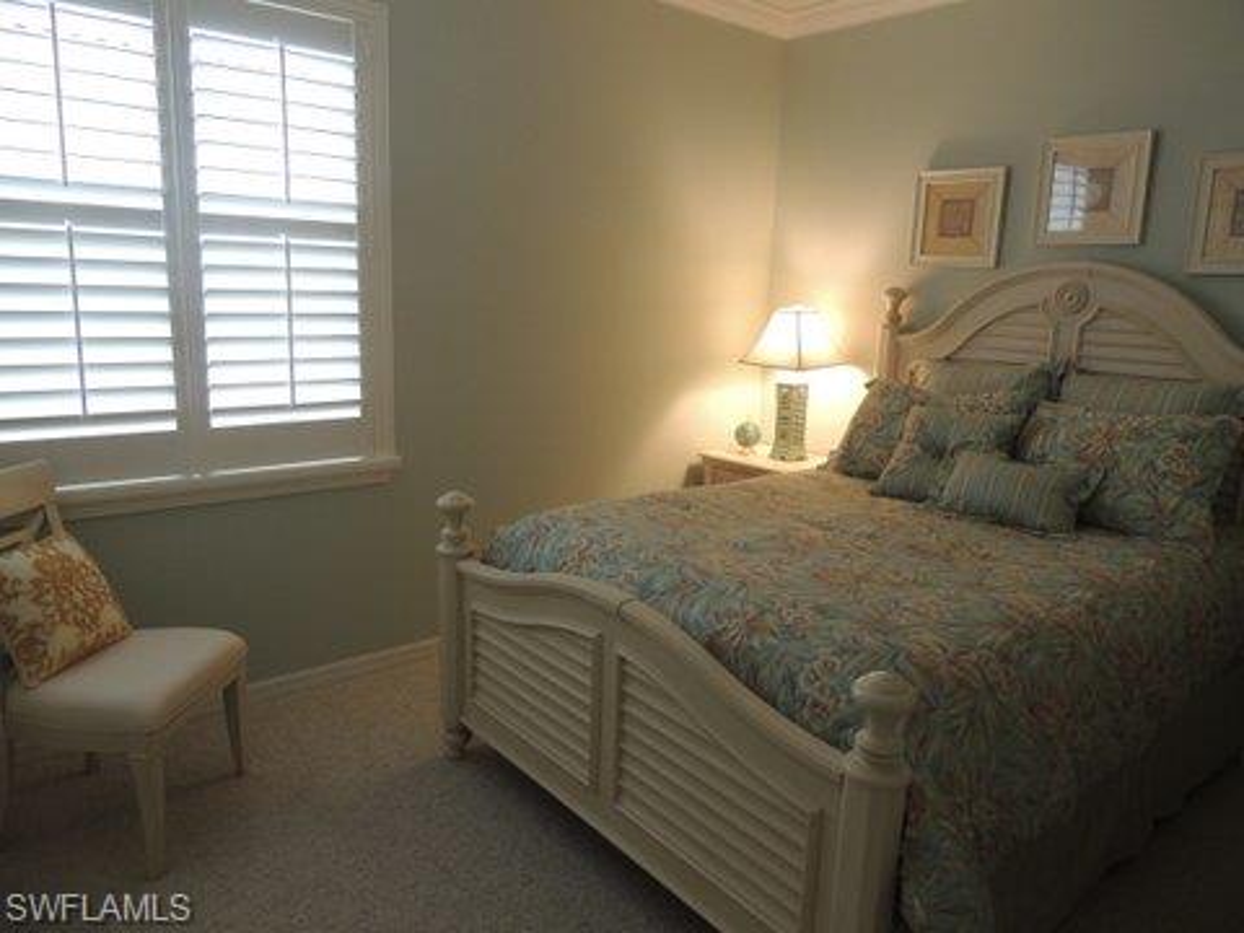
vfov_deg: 56.8
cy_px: 466
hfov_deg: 71.6
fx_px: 862
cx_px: 622
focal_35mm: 24
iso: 200
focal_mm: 4.3
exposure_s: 1/30
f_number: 3
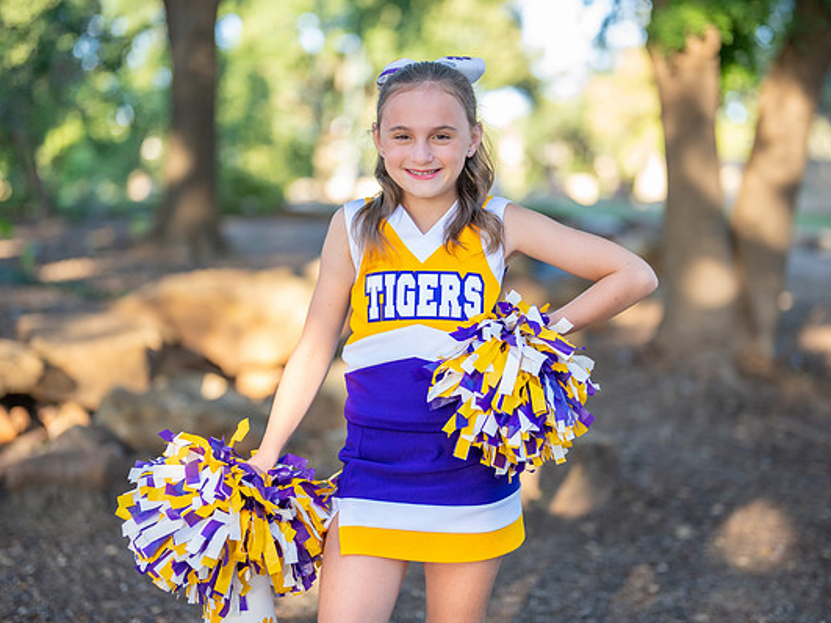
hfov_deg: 30.7
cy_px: 302
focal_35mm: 63
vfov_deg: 23.3
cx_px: 444
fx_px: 1512
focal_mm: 50
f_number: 1.2
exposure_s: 1/800
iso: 250
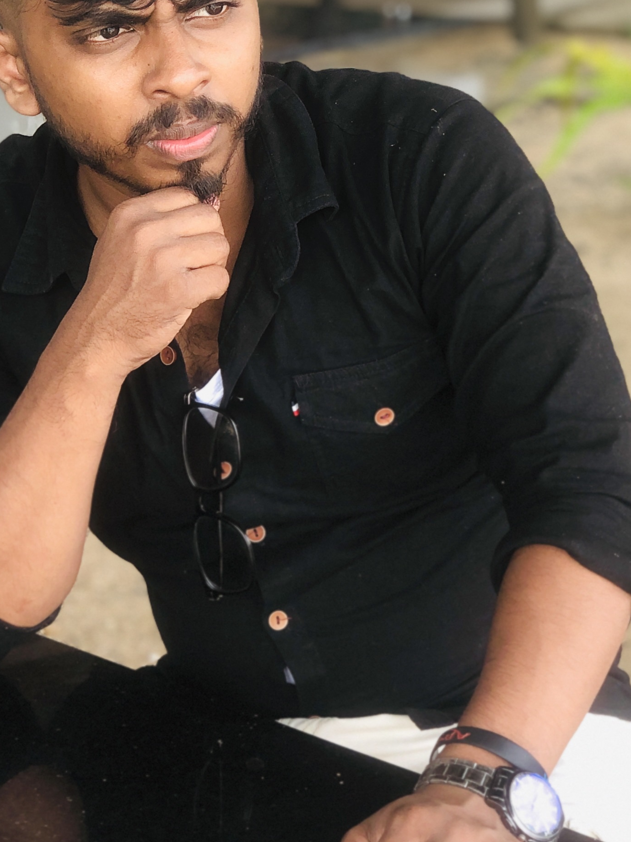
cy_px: 223
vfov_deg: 17.2
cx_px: 388
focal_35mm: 114
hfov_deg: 13.0
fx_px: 2771
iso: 25
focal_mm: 6
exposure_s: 1/120
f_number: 2.4
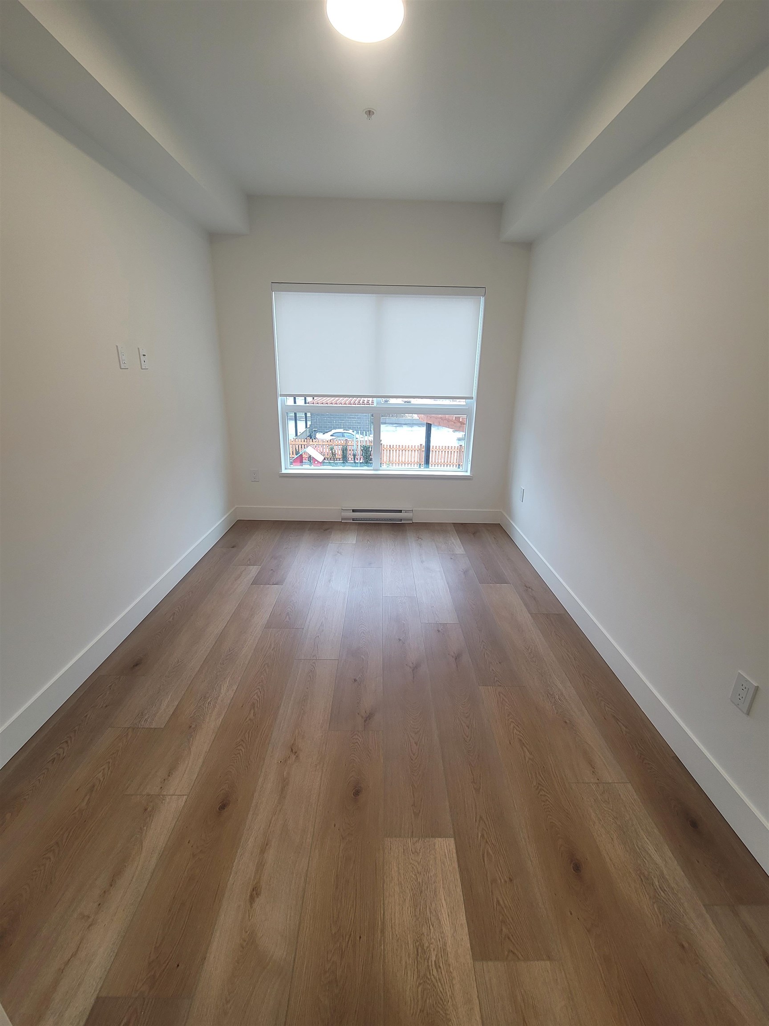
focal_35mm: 13
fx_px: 385
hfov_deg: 89.9
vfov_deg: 106.2
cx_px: 384
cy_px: 513
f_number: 2.2
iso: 80
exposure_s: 1/60
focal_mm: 2.2
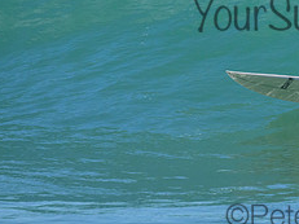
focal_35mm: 1495
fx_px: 12907
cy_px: 1
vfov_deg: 1.0
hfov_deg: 1.3
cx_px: 326
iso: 2000
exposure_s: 1/1600
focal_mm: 620
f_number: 11
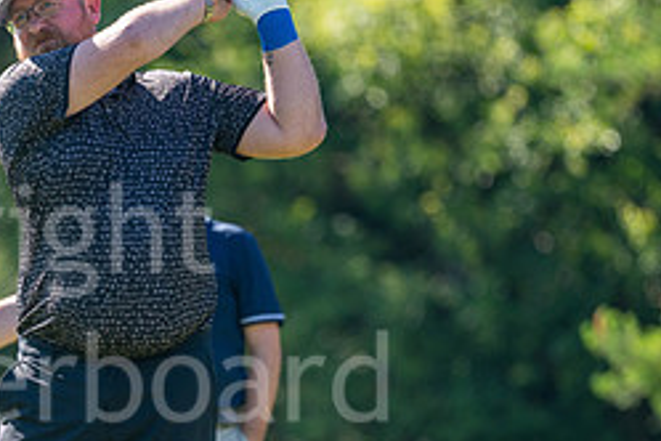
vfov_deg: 2.0
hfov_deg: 3.0
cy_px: 402
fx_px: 12815
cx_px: 50
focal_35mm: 698
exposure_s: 1/800
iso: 250
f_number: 4.5
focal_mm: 300
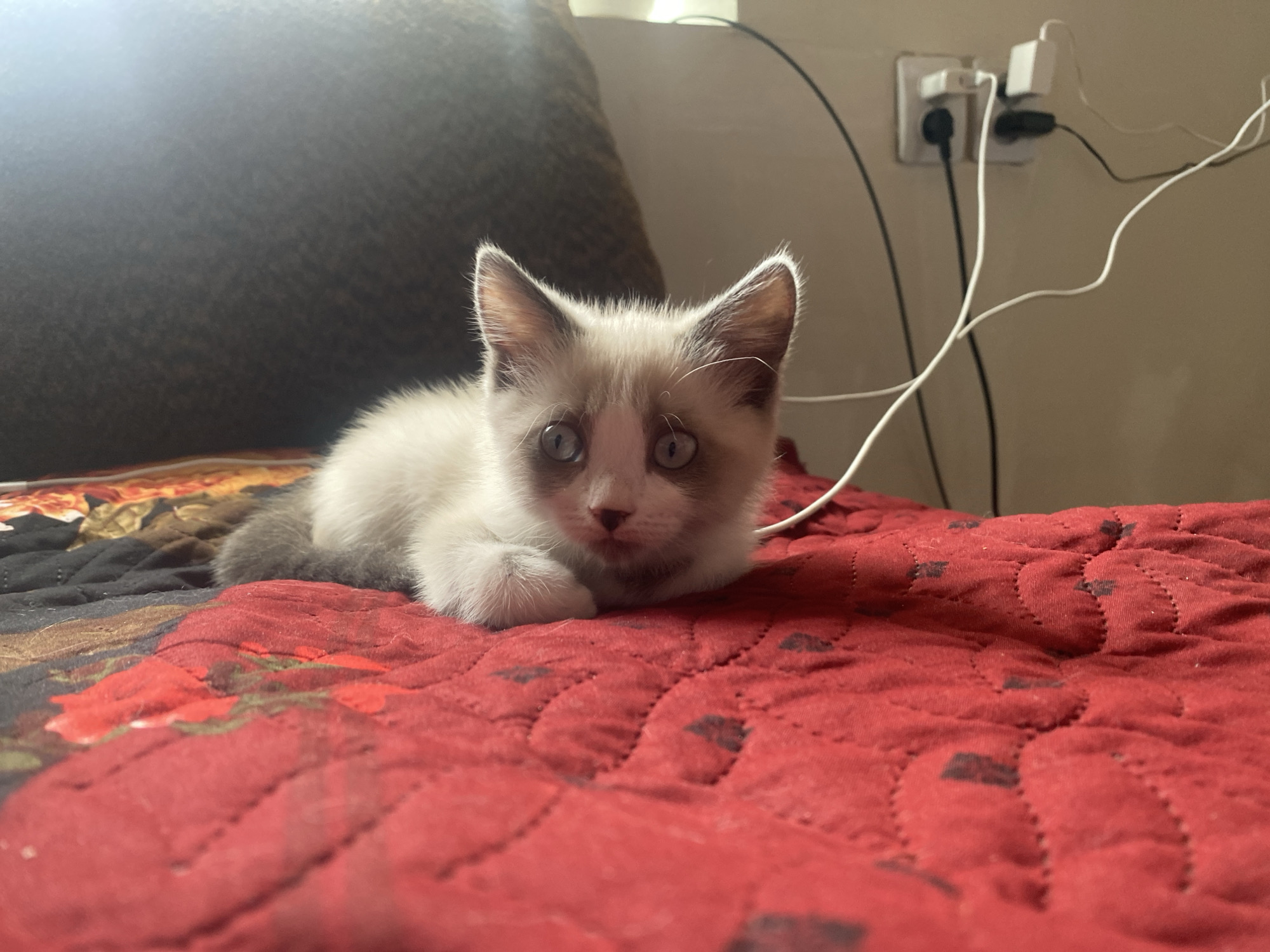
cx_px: 635
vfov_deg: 53.1
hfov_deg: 67.3
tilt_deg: -11.5
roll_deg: +1.0
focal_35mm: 26
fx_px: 954
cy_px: 476
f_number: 1.8
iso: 160
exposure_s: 1/60
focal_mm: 4.25
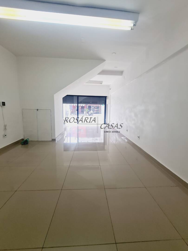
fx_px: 94
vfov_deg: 106.2
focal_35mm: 13
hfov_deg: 89.9
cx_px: 94
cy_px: 126
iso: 80
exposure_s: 1/120
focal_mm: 2.2
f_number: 2.2
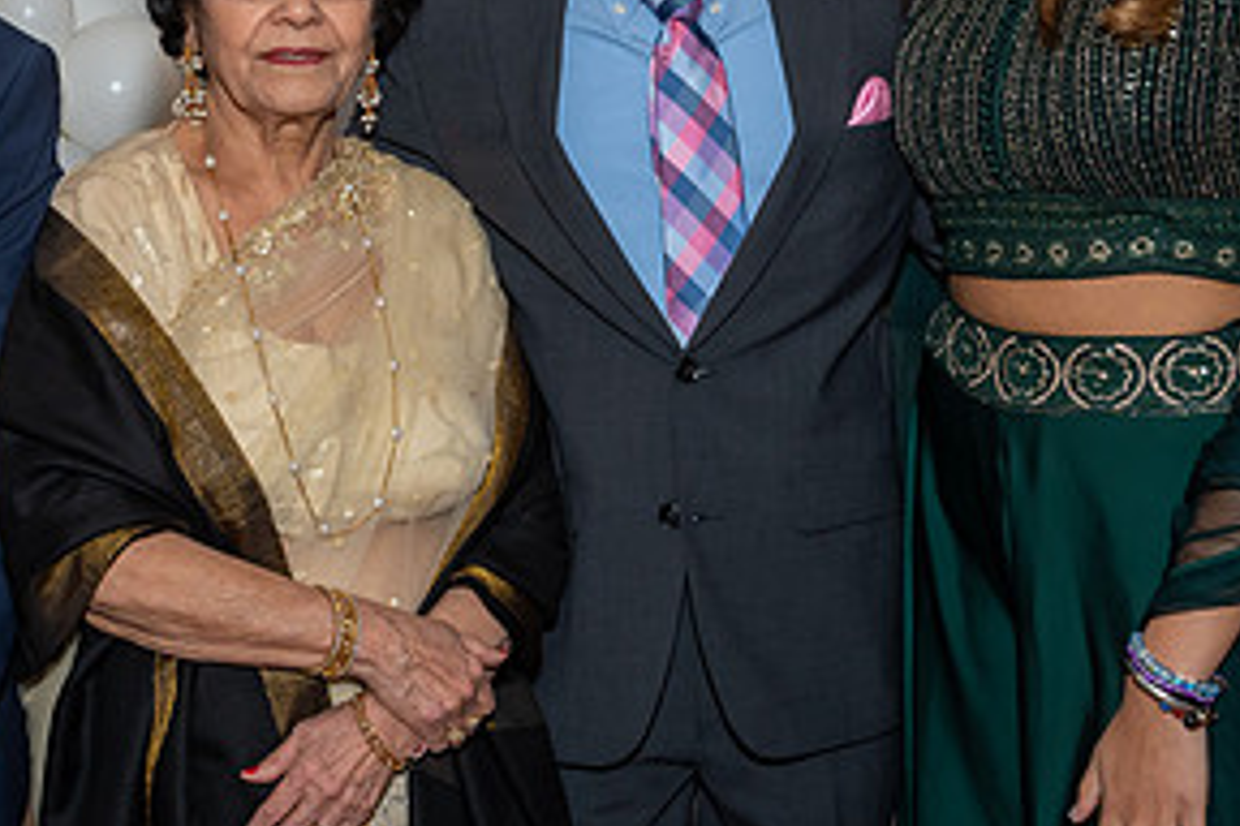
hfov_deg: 20.1
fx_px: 3444
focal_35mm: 100
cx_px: 207
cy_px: 197
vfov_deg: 13.6
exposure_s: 1/250
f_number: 7.1
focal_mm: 31
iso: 500
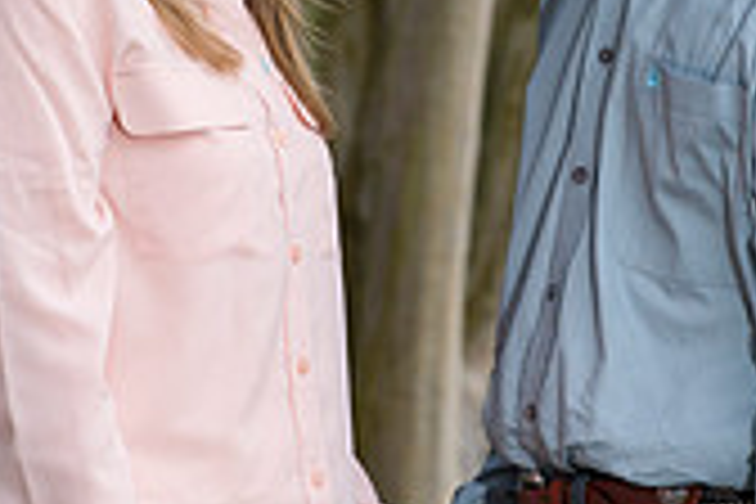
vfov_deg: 2.5
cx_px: 572
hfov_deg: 3.7
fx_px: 11570
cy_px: 234
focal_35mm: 551
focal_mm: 160
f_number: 4
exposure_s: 1/160
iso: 250
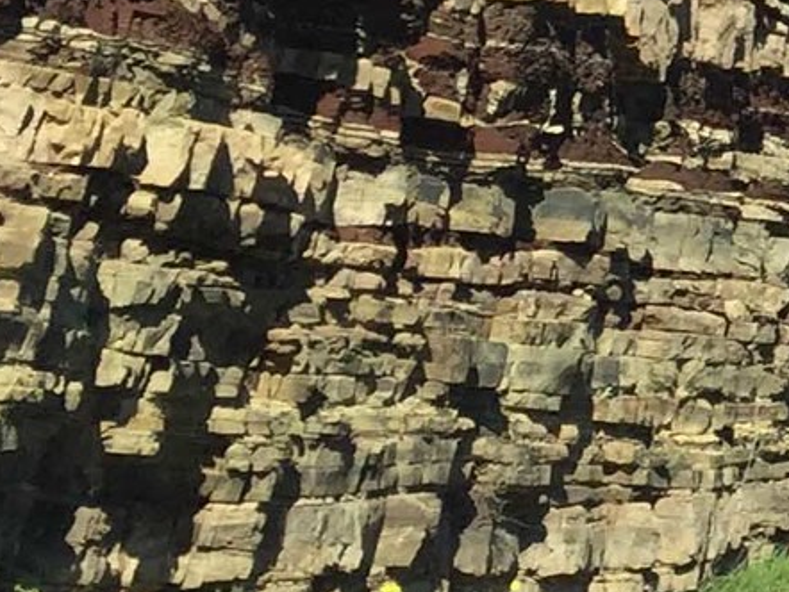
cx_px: 1906
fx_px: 3740
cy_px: 217
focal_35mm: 164
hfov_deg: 10.4
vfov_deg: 9.1
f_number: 2.2
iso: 32
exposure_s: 1/1647
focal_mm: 4.15
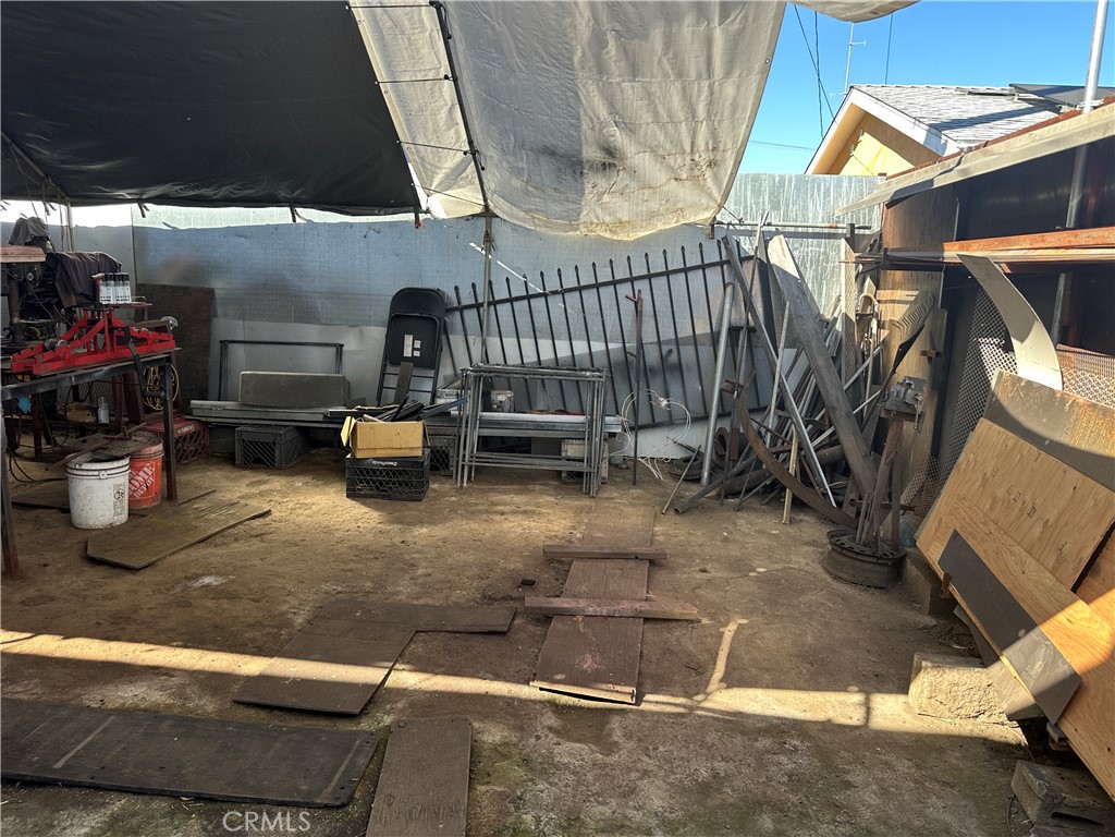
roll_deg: -1.1
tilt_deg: -10.9
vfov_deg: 56.8
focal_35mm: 24
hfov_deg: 71.6
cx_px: 558
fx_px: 773
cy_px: 418
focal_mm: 6.86
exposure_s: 1/477
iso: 80
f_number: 1.78
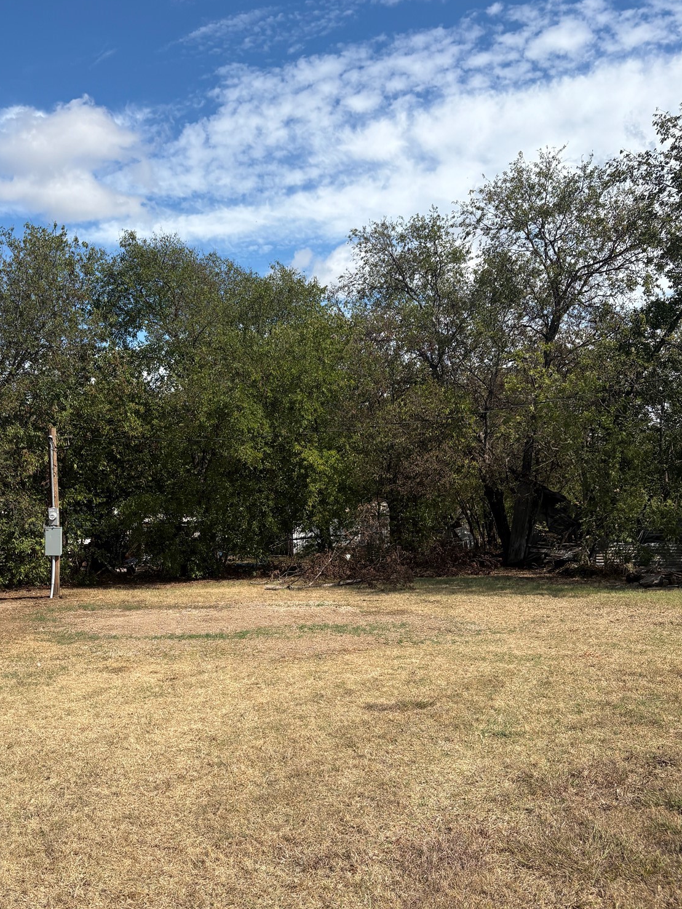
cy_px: 551
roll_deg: +0.7
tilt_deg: -2.8
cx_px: 220
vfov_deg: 51.0
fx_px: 946
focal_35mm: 36
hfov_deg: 39.1
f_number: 1.6
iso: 50
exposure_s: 1/4608
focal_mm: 5.96
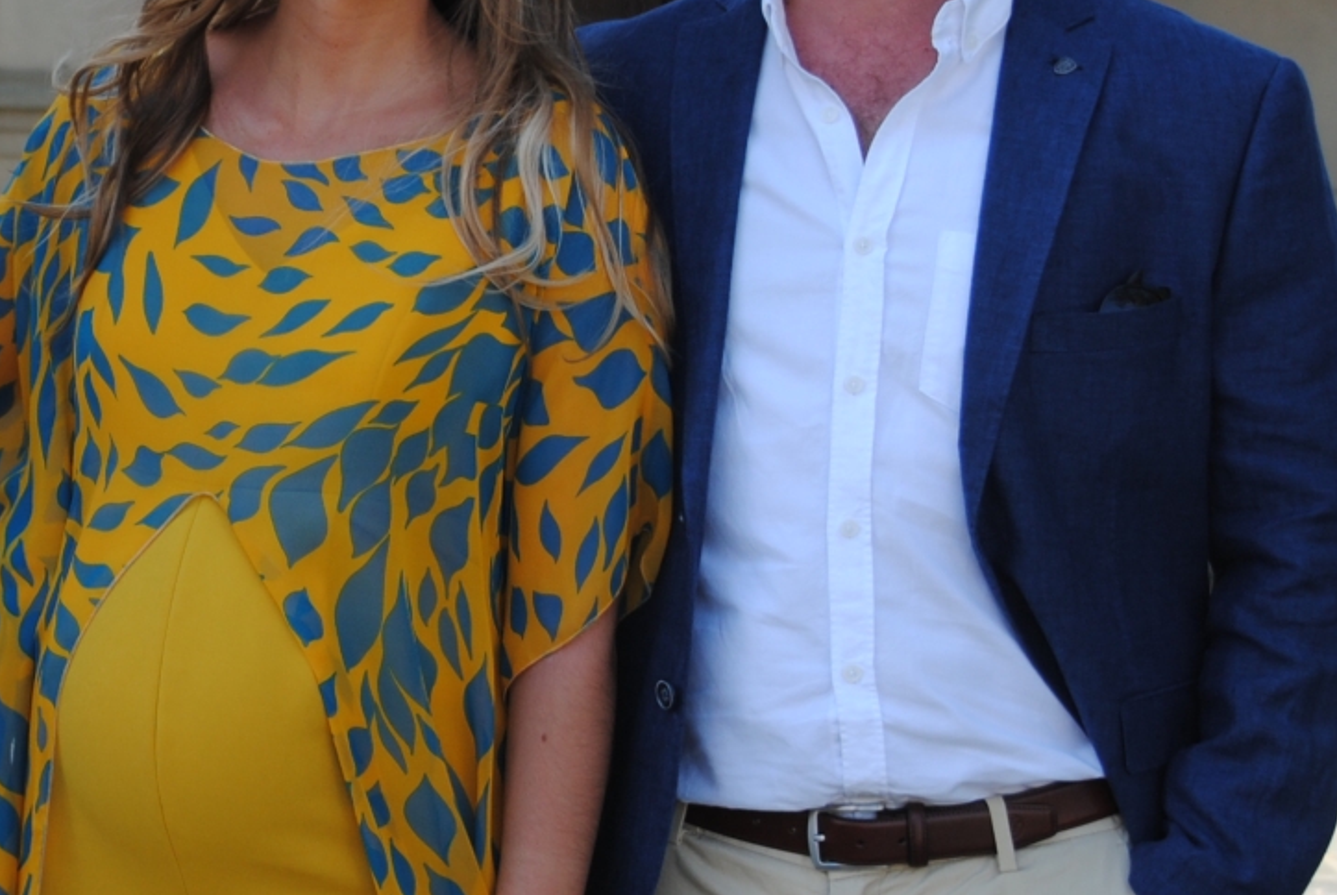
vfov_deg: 9.9
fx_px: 5181
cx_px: -39
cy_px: 382
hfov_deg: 14.4
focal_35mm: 139
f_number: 5.6
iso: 100
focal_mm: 35
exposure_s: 1/125
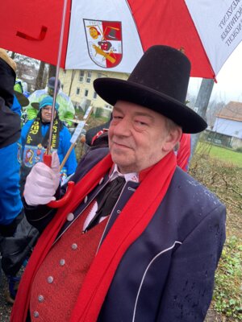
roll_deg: -13.7
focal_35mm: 26
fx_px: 242
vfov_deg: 67.3
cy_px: 161
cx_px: 121
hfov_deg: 53.1
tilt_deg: -11.6
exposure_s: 1/121
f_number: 1.8
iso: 125
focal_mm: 4.25
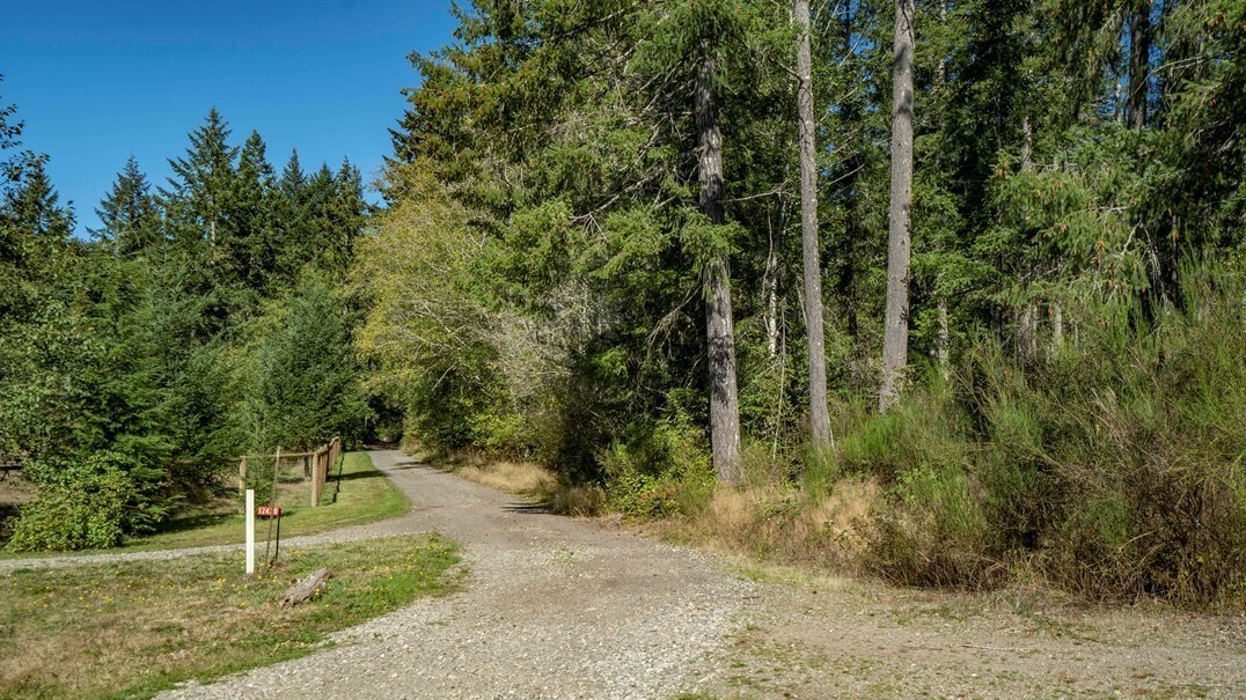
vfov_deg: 31.9
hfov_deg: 54.0
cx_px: 620
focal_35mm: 37
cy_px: 404
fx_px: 1222
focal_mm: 35
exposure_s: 1/80
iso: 100
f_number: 7.1
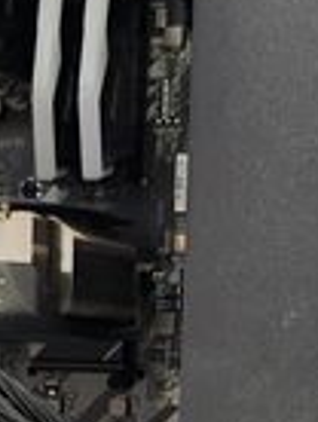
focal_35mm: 133
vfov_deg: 14.5
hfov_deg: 11.2
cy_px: 443
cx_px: 83
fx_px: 1624
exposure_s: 1/120
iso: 320
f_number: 1.8
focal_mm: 5.54
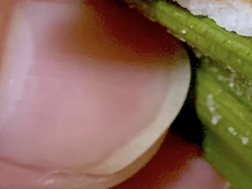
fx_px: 655
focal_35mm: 90
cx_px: 314
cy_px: 29
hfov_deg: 20.2
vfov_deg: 16.3
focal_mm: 4.25
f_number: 1.8
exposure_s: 1/60
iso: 400
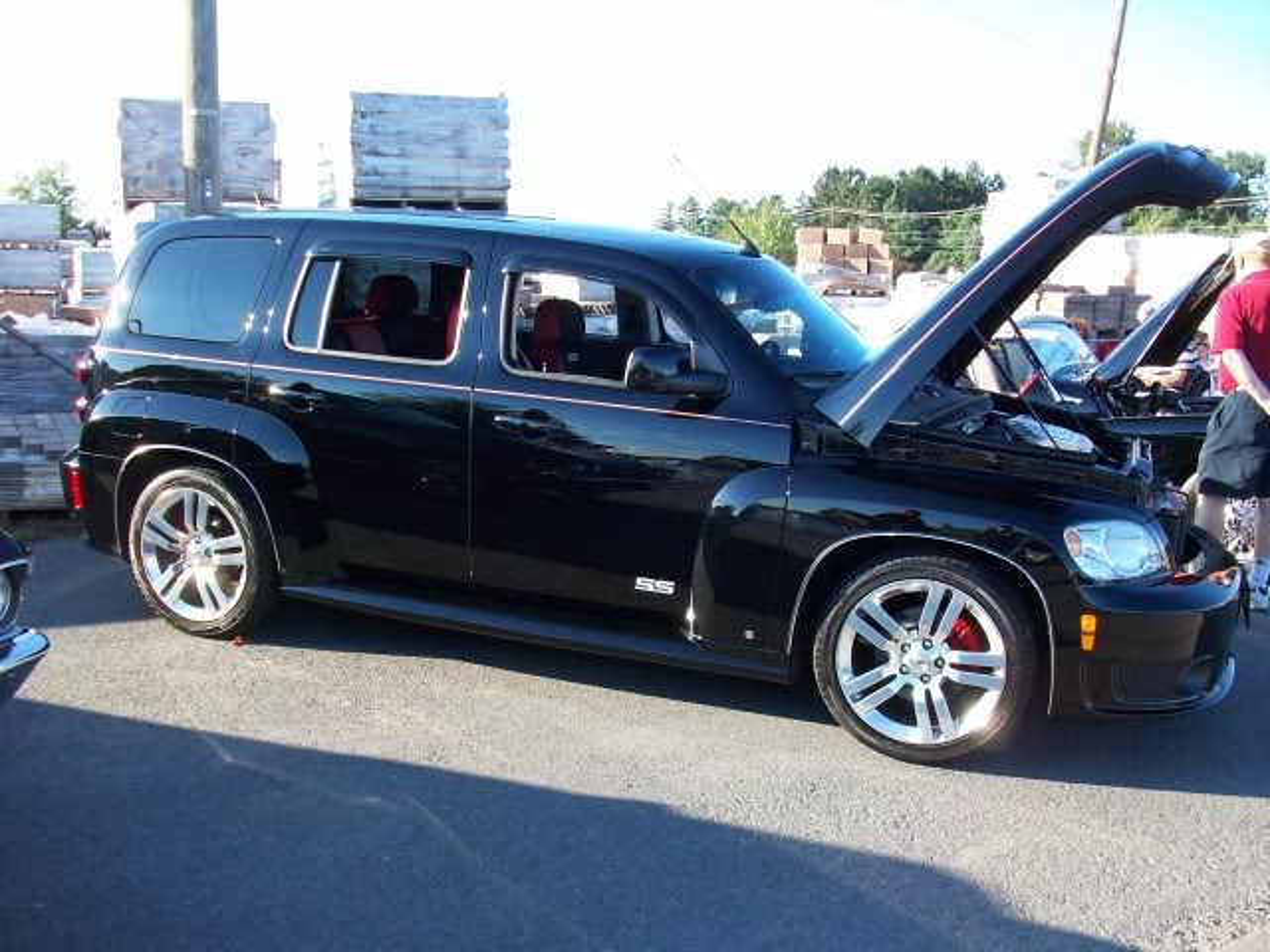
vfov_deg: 41.8
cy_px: 476
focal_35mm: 34
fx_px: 1247
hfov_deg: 54.0
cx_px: 635
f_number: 2.8
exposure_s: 1/230
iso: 80
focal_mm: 5.7
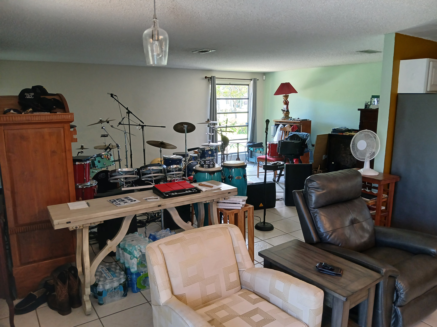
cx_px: 218
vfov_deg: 53.1
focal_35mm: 26
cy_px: 164
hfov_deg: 67.3
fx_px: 328
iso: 160
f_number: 1.8
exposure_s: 1/60
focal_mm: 3.98
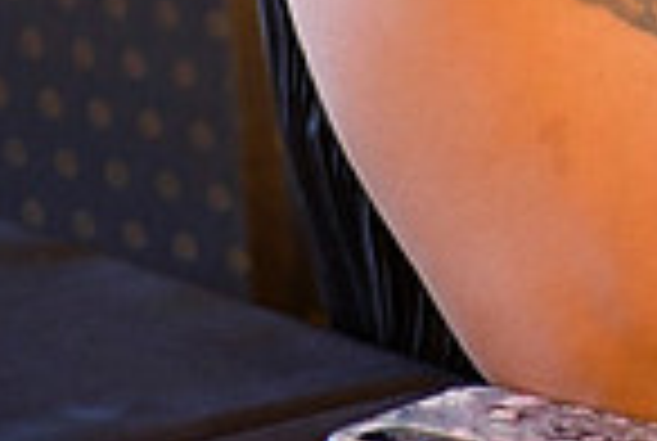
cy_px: -389
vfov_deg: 3.3
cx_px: 1256
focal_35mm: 416
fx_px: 7607
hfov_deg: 4.9
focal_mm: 105
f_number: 1.8
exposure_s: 1/125
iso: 500
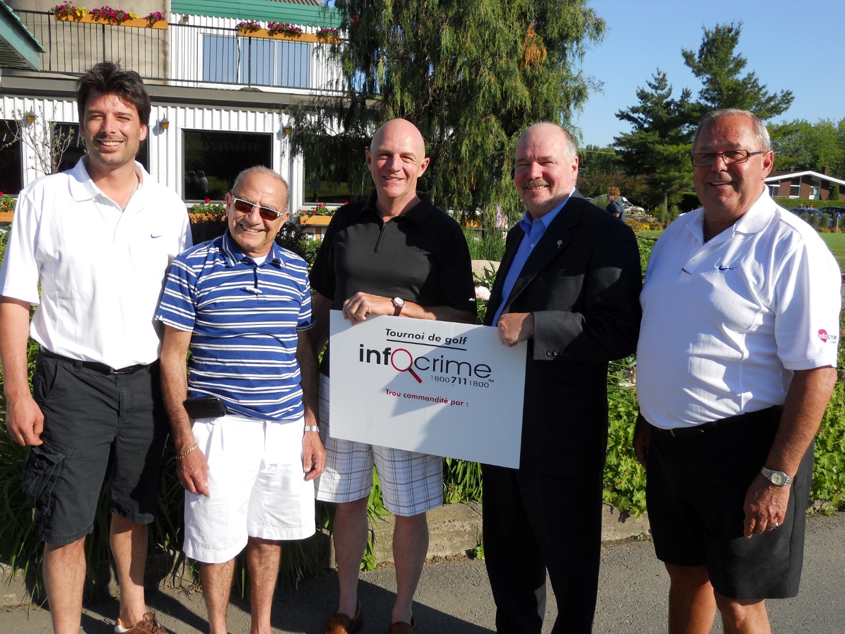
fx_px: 781
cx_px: 422
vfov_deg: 44.2
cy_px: 317
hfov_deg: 56.8
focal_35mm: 32
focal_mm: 5.7
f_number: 5.6
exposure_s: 1/250
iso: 80
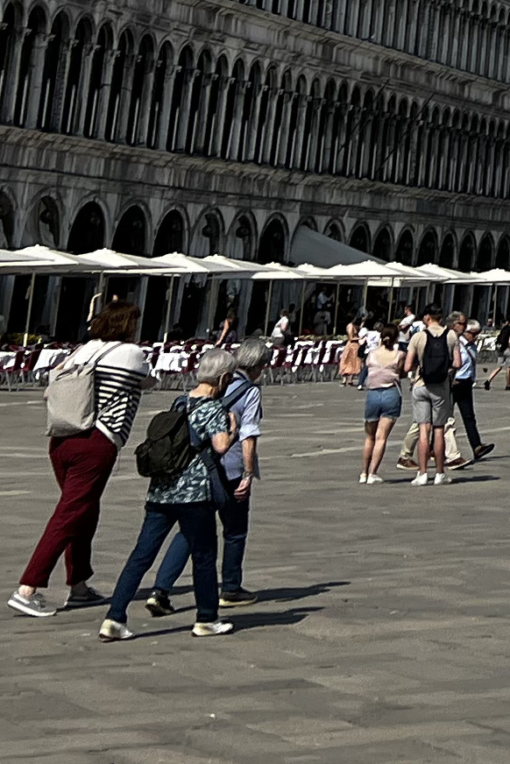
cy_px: -525
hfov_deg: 9.6
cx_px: 1271
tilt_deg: +17.7
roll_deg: -0.9
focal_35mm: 124
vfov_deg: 14.8
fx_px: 2633
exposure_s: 1/6993
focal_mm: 5.7
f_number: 1.5
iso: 50
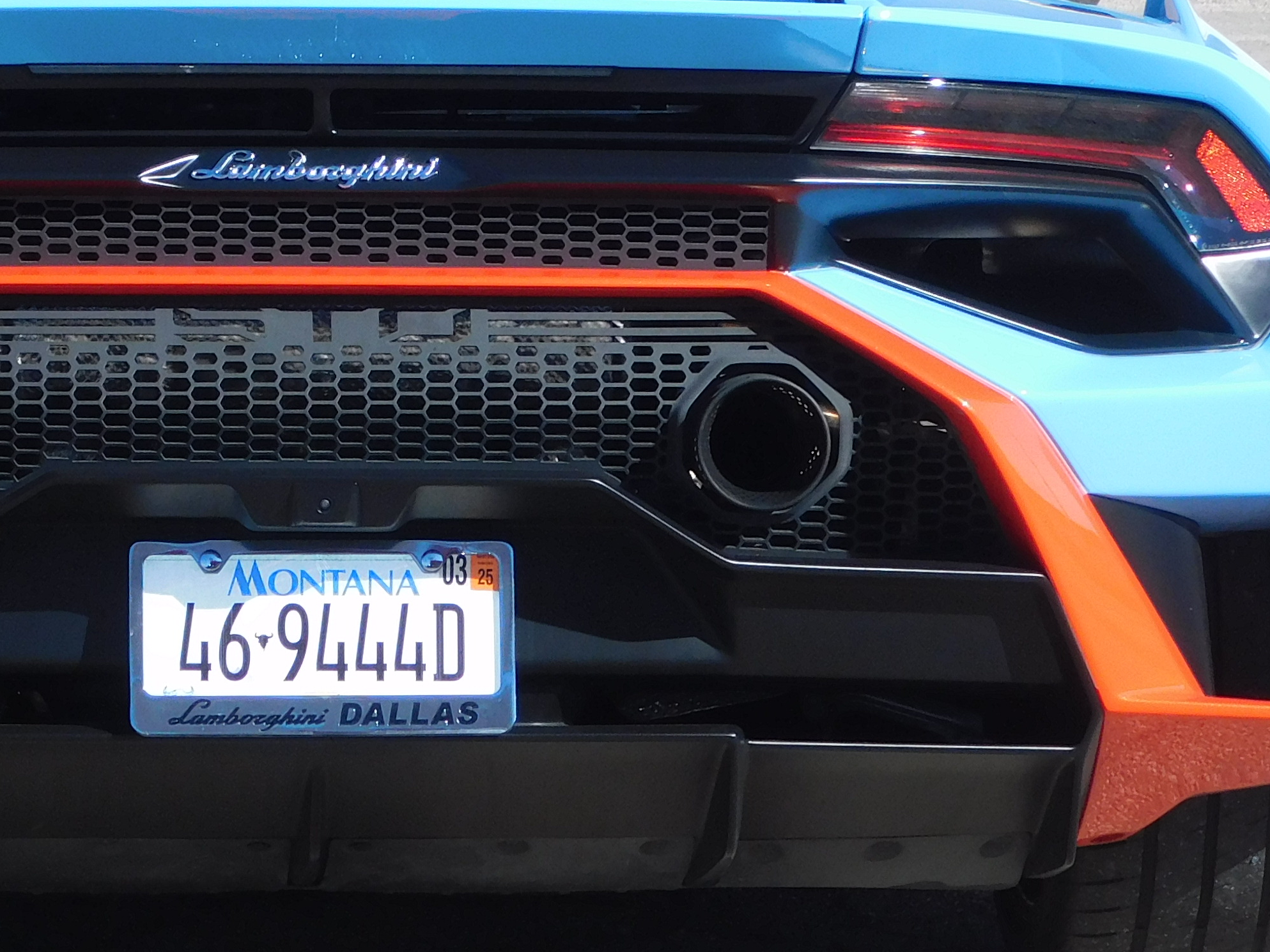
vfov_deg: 7.0
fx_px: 7743
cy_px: 119
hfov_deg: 9.4
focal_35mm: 211
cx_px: 295
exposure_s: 1/640
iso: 125
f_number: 4.5
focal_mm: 16.1
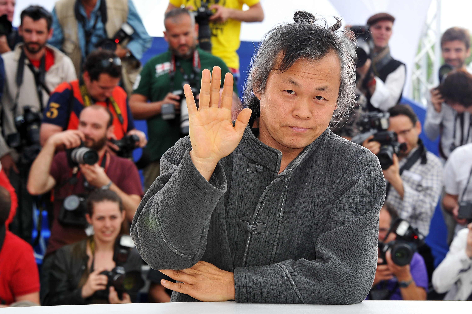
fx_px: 1284
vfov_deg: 14.0
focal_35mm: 98
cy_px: 157
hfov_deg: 20.8
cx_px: 236
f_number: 7.1
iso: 400
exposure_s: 1/320
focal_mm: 98
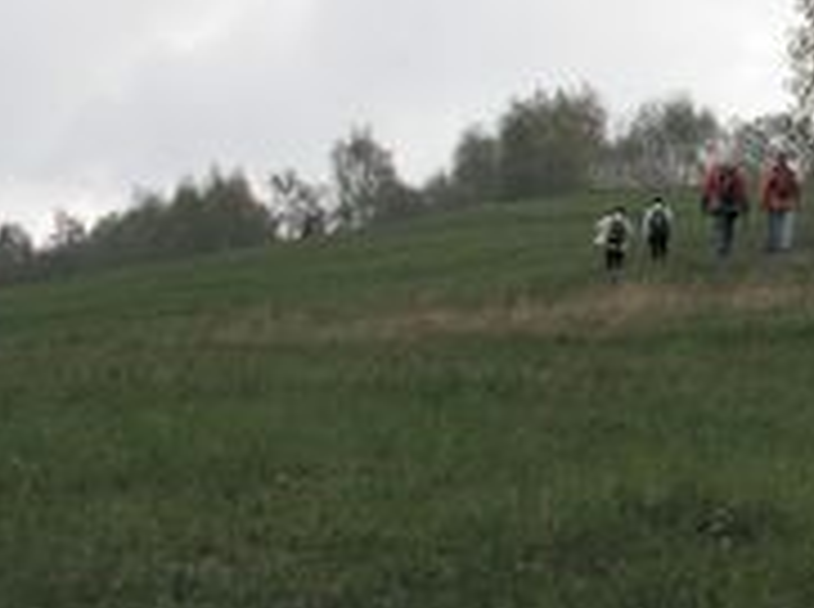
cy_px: 106
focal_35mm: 147
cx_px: 989
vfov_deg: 10.0
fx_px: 3450
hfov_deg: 13.1
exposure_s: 1/500
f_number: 3.3
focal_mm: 9.9
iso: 50
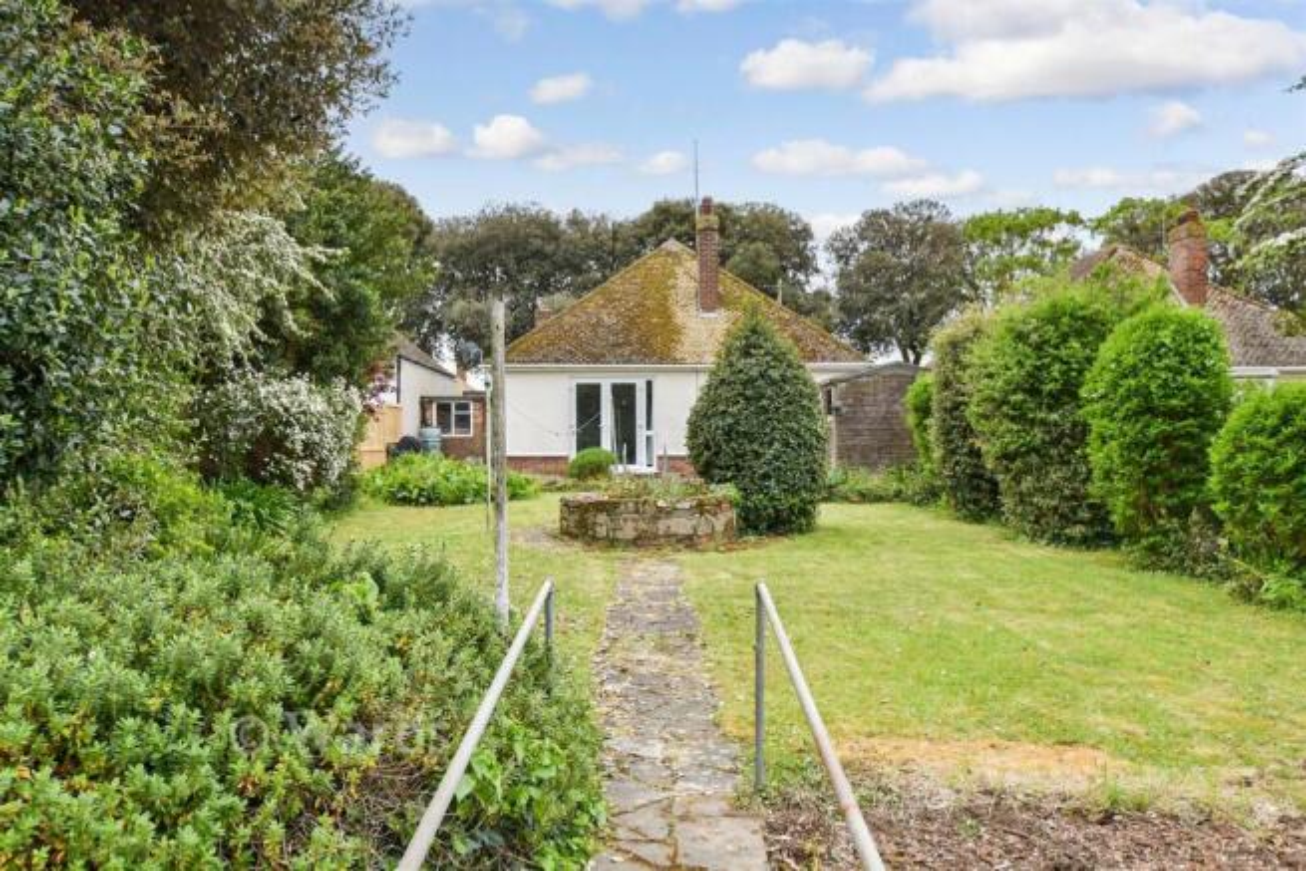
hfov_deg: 61.9
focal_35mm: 30
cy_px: 436
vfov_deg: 43.6
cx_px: 653
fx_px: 1089
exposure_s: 1/640
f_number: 8
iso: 1000
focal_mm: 20
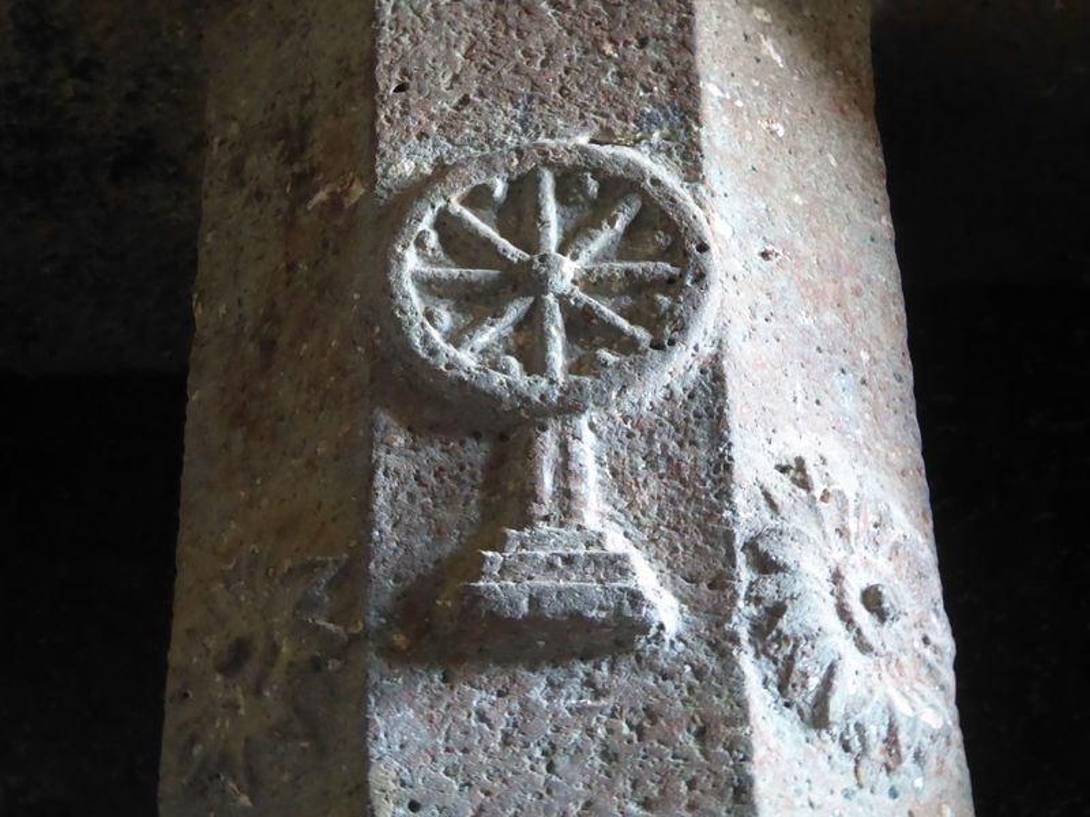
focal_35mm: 91
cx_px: 545
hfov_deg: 21.5
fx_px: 2865
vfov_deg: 16.2
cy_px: 408
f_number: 4.8
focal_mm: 15
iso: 800
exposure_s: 1/10
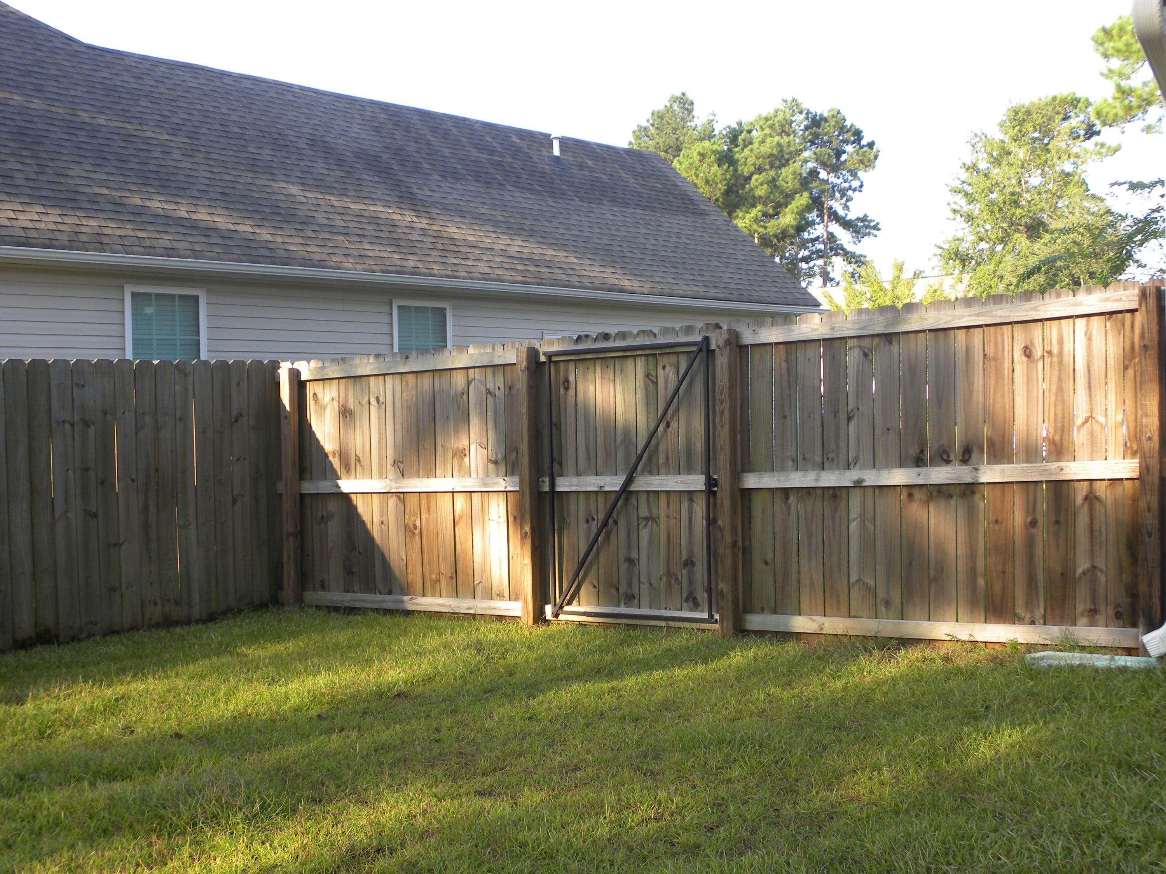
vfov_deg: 38.7
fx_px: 1246
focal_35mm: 37
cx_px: 583
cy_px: 437
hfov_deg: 50.1
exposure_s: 1/116
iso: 64
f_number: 3.2
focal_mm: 6.6
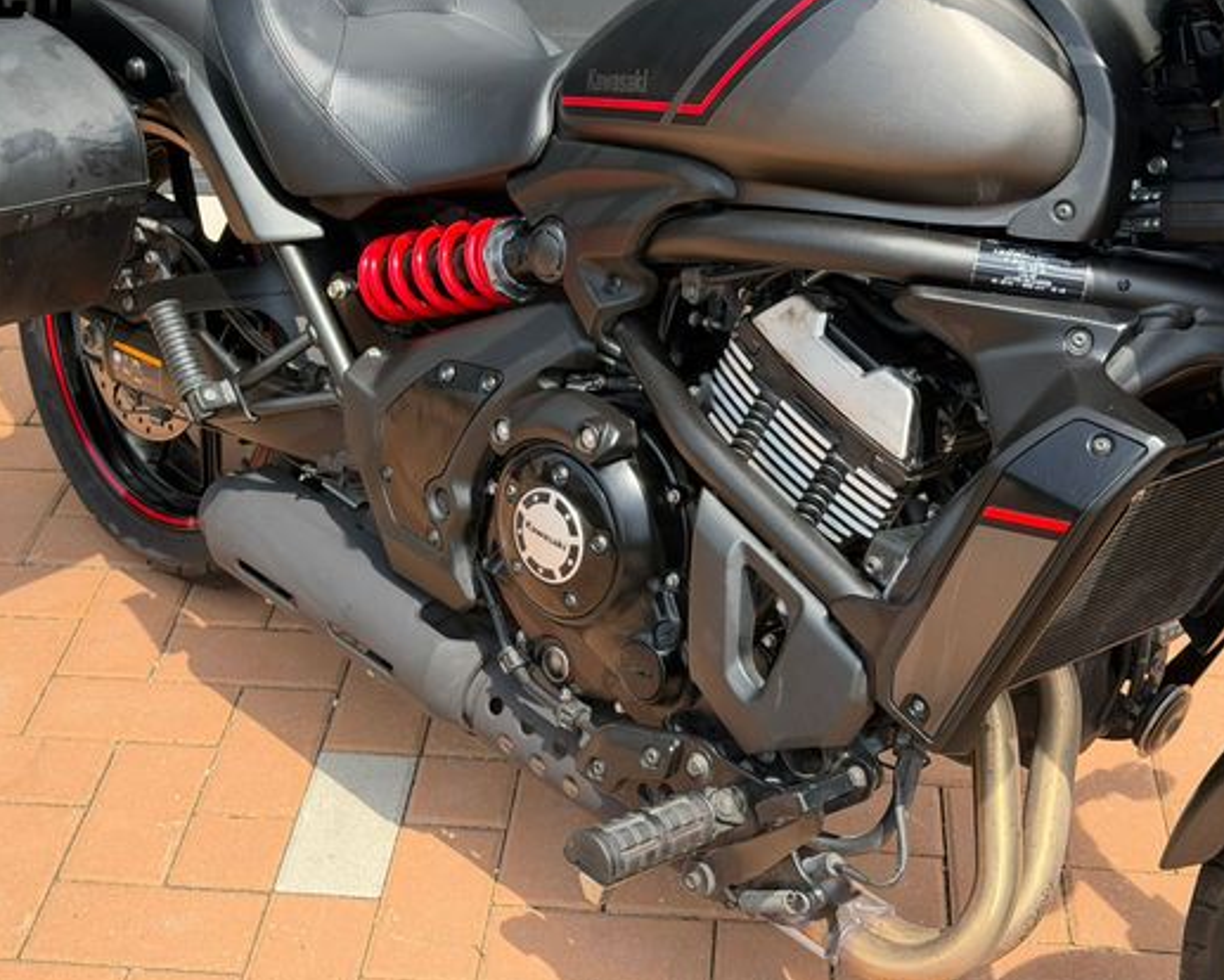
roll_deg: +1.5
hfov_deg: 32.4
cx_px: 526
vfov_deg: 26.2
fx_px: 2102
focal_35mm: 58
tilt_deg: -28.8
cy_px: 428
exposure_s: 1/1484
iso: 80
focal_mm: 6.76
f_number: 1.78
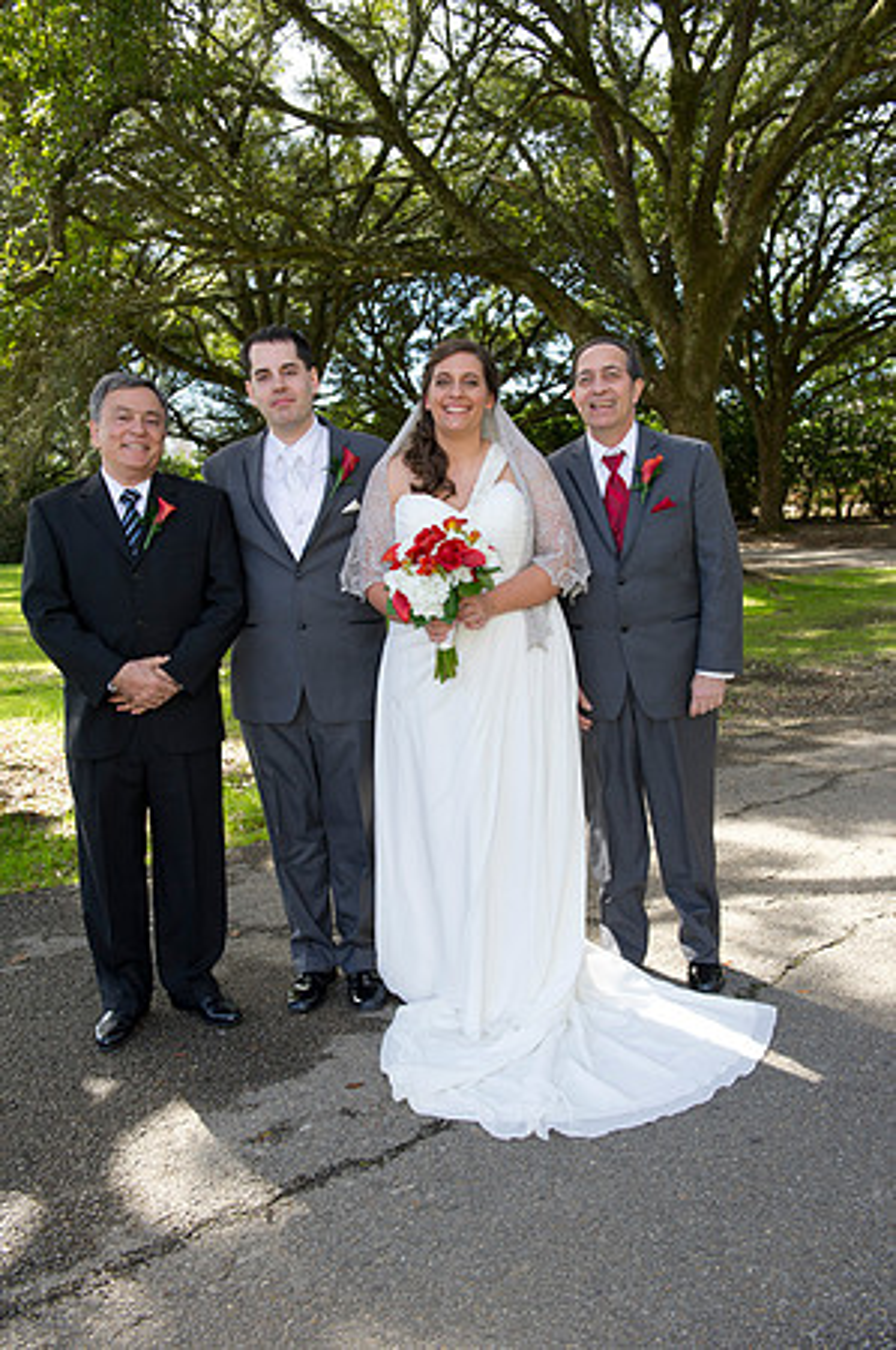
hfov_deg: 38.8
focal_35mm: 34
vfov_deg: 55.8
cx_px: 448
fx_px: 1272
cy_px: 675
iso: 320
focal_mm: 34
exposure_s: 1/200
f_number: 5.6
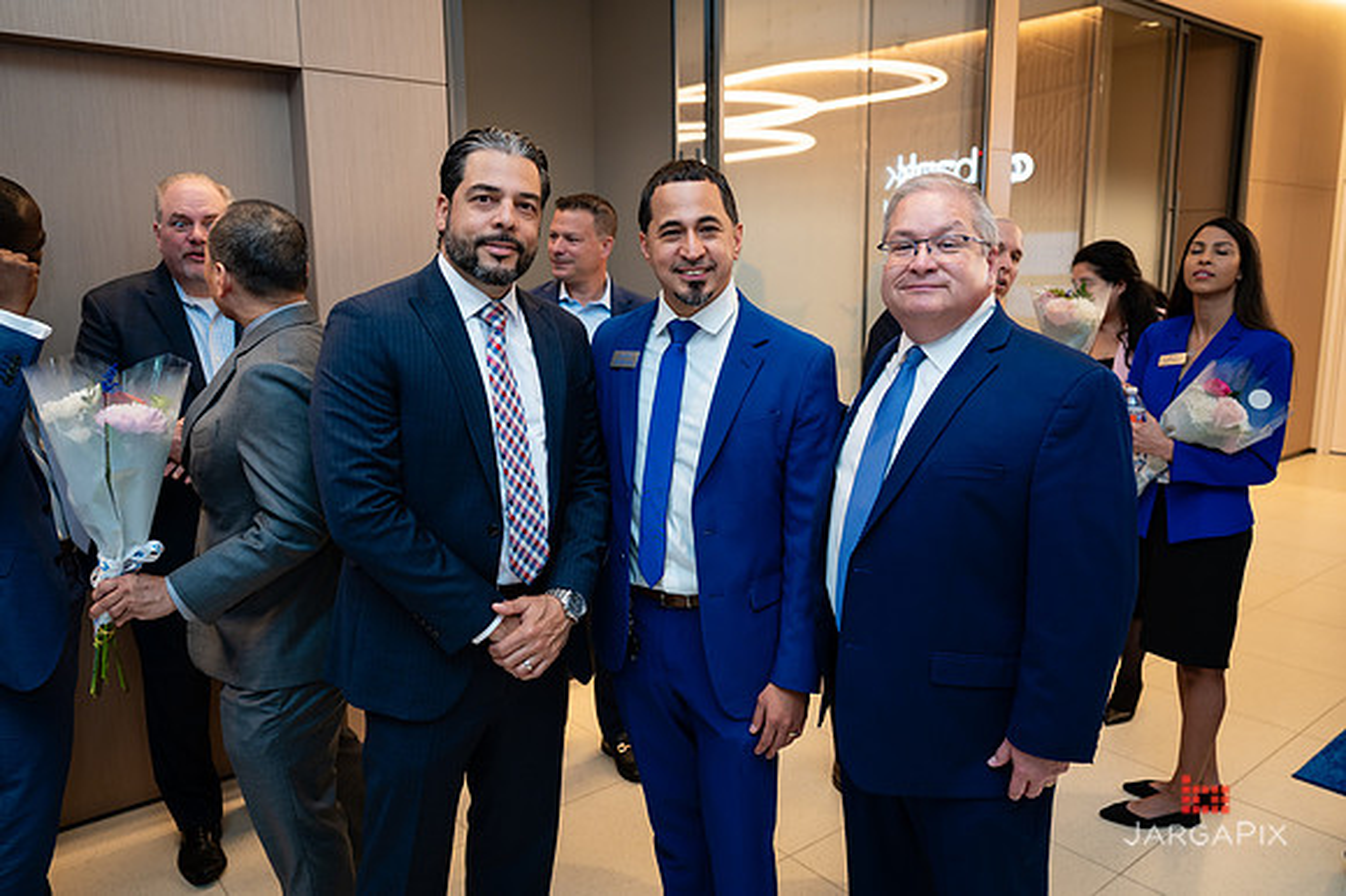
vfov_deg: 47.5
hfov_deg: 66.9
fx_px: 1018
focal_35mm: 27
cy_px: 448
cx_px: 673
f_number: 3.2
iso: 400
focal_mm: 27
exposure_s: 1/200
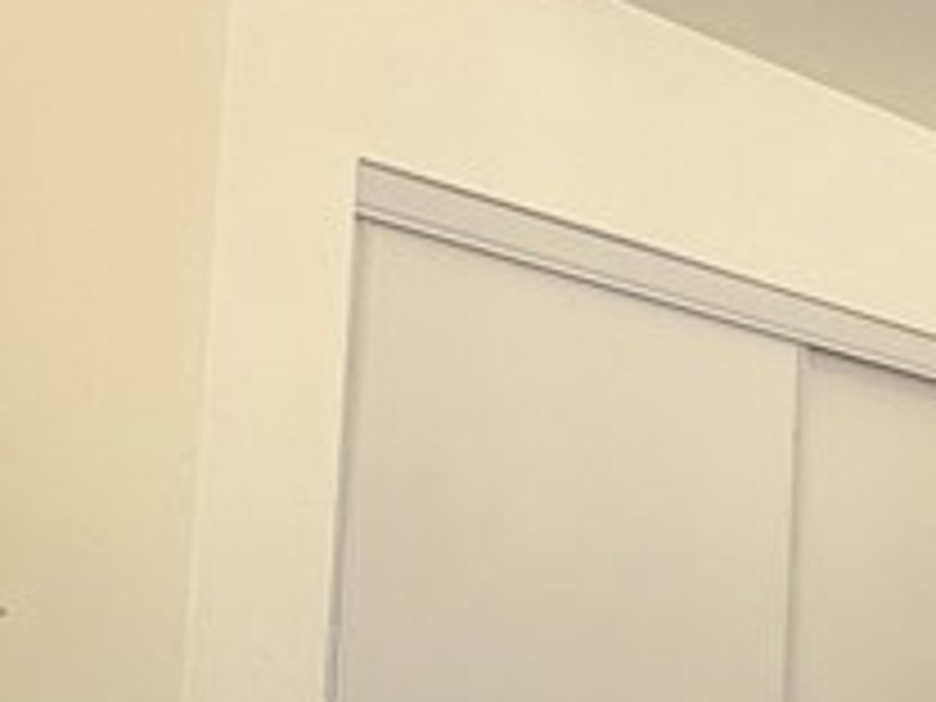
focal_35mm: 69
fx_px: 1866
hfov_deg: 23.5
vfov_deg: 20.5
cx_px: 1332
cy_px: 734
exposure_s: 1/121
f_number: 2.2
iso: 125
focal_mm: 2.22
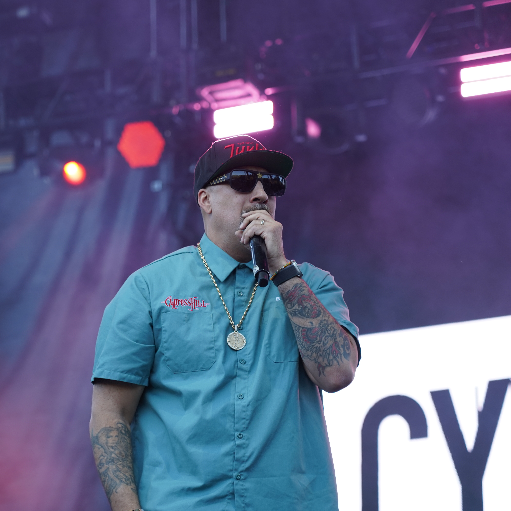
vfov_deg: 13.0
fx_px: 2238
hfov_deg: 13.0
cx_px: 136
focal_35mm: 134
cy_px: 256
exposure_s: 1/160
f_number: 4
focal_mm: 105
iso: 320
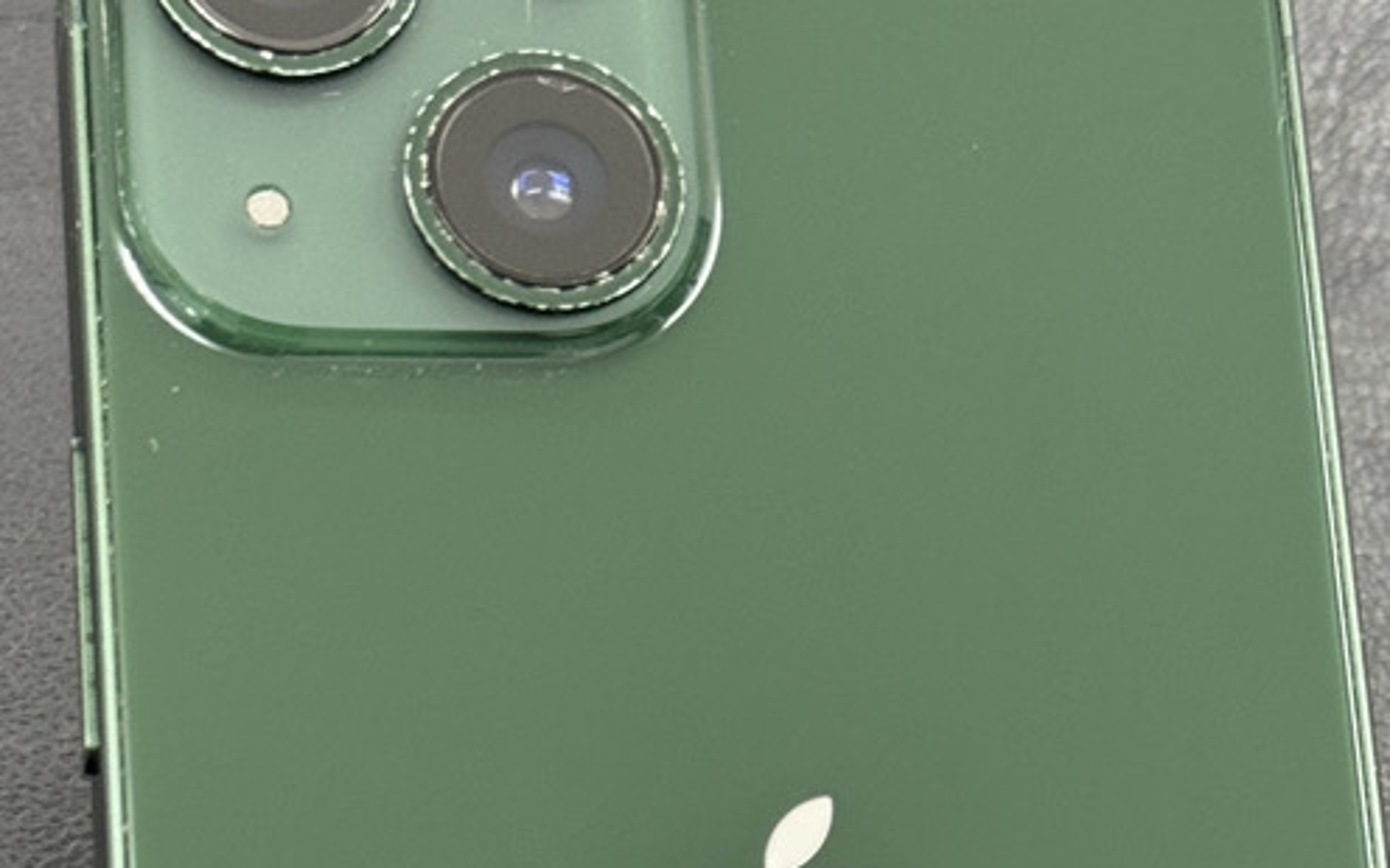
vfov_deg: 10.4
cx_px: 726
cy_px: 1142
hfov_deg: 17.0
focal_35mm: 123
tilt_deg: -53.8
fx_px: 4659
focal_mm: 6.76
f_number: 1.78
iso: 160
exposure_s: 1/60
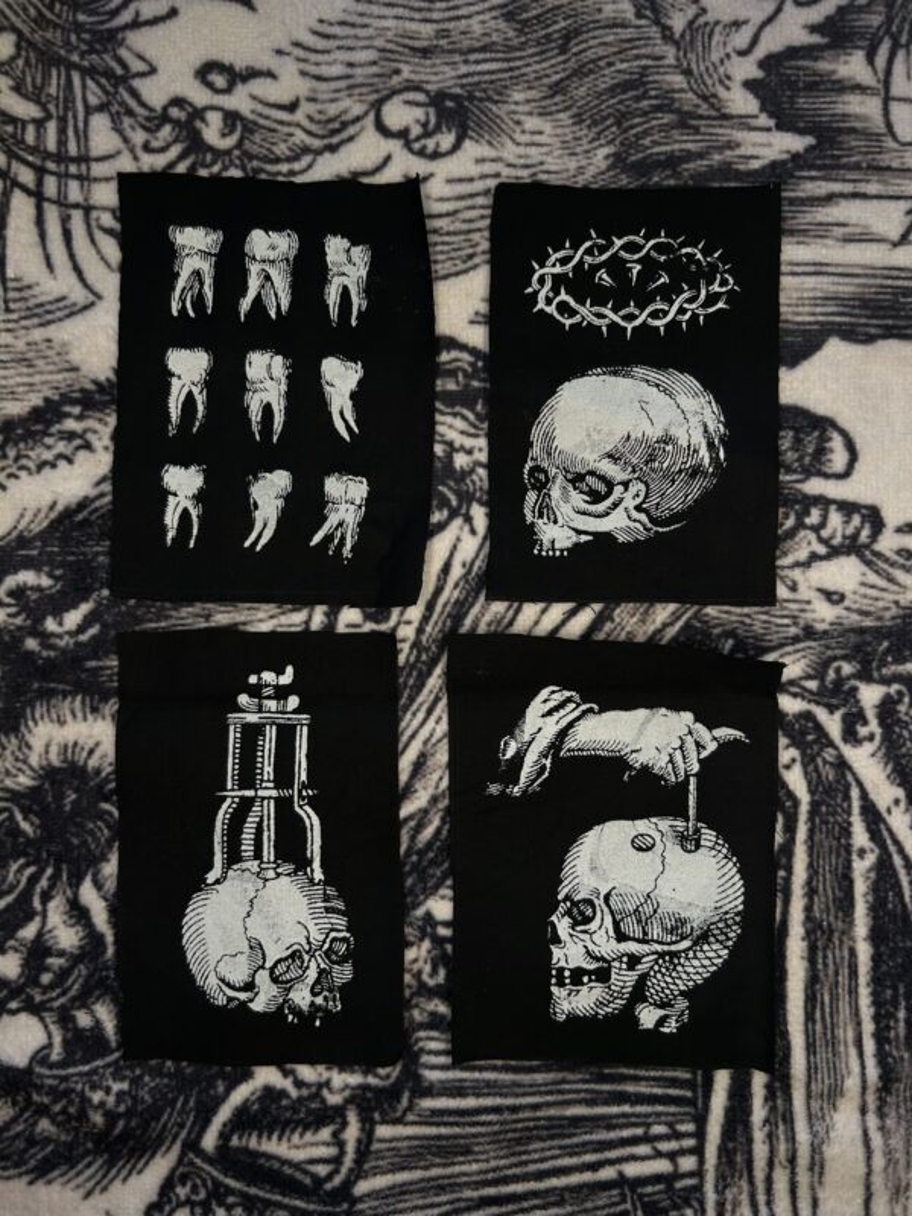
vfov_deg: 67.3
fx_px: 913
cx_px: 456
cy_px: 608
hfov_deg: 53.1
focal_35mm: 26
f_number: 1.5
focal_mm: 5.7
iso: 40
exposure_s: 1/233
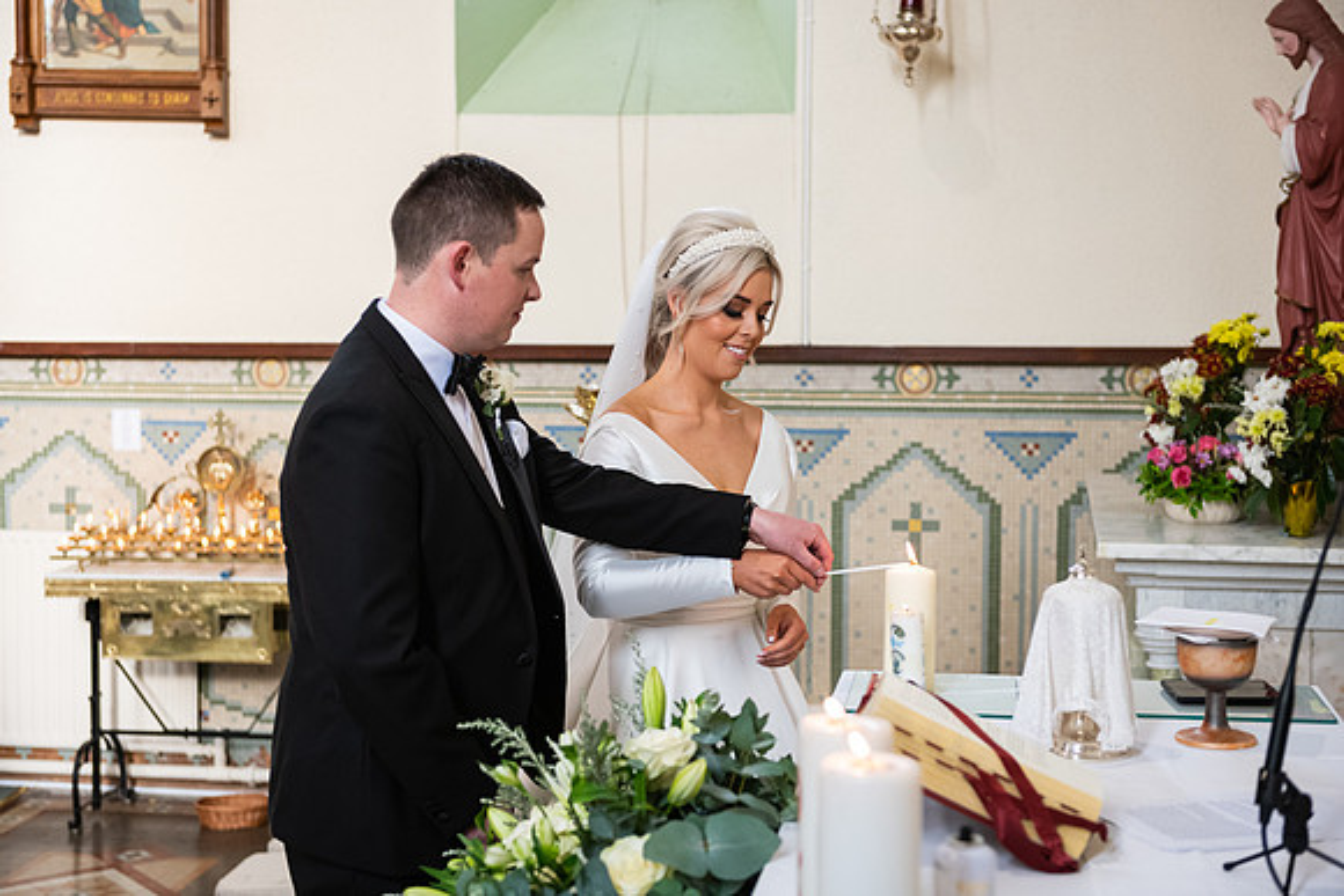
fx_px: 2091
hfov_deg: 35.6
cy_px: 448
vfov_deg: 24.2
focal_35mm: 56
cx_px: 672
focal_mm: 56
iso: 1000
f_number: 3.5
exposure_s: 1/200
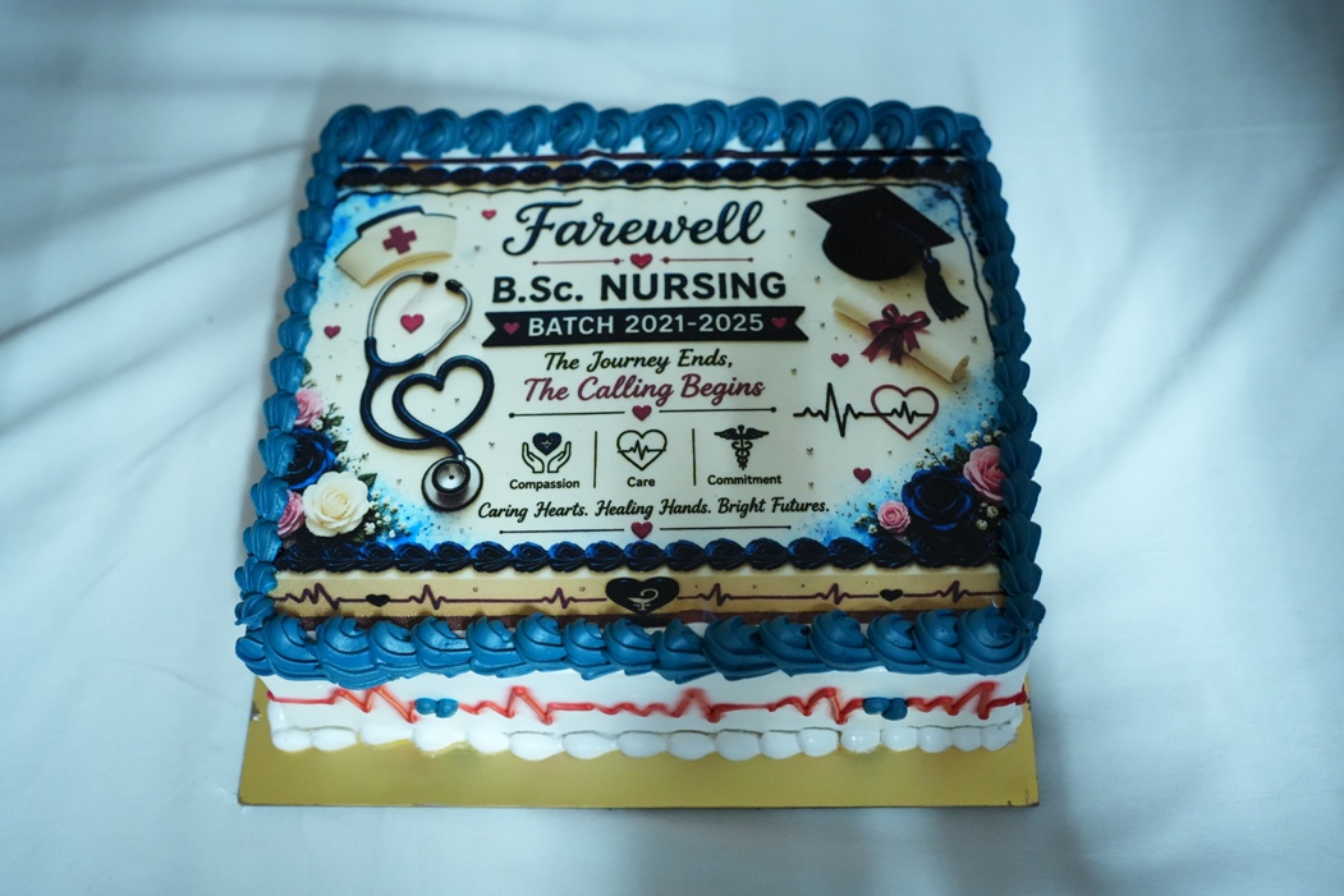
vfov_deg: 37.9
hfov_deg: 54.4
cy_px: 448
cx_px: 672
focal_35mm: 35
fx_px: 1307
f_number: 2.8
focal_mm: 35
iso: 8000
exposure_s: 1/160
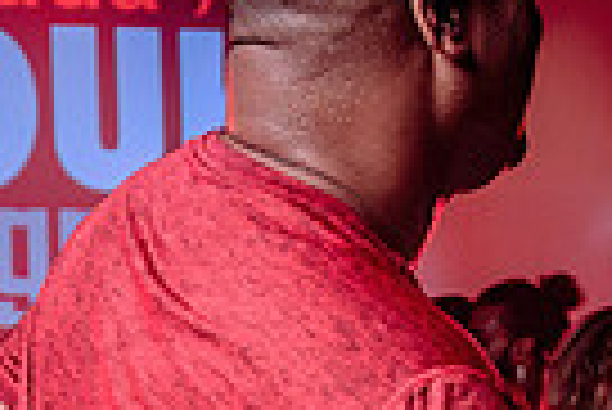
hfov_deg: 16.3
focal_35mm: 125
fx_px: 2127
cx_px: 150
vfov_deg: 10.9
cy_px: 391
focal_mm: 24
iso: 800
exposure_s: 1/60
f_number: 2.8
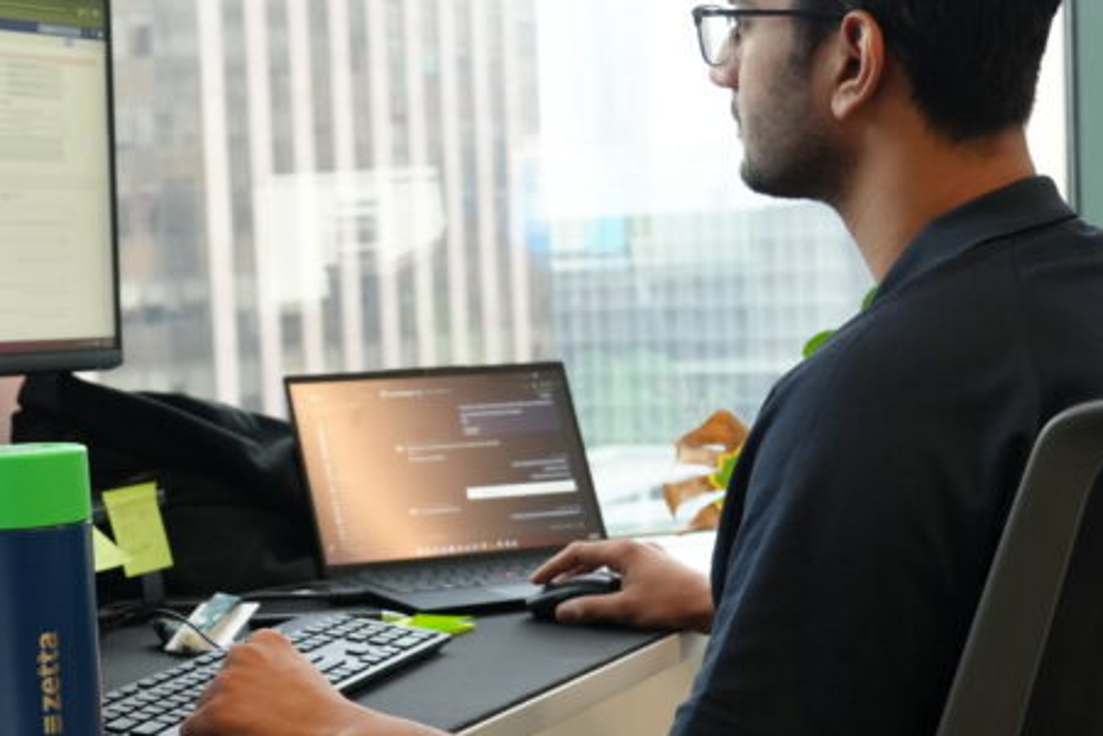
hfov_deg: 26.6
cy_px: 422
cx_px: 271
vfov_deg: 18.2
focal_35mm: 75
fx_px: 2299
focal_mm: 33
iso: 1600
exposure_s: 1/100
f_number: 5
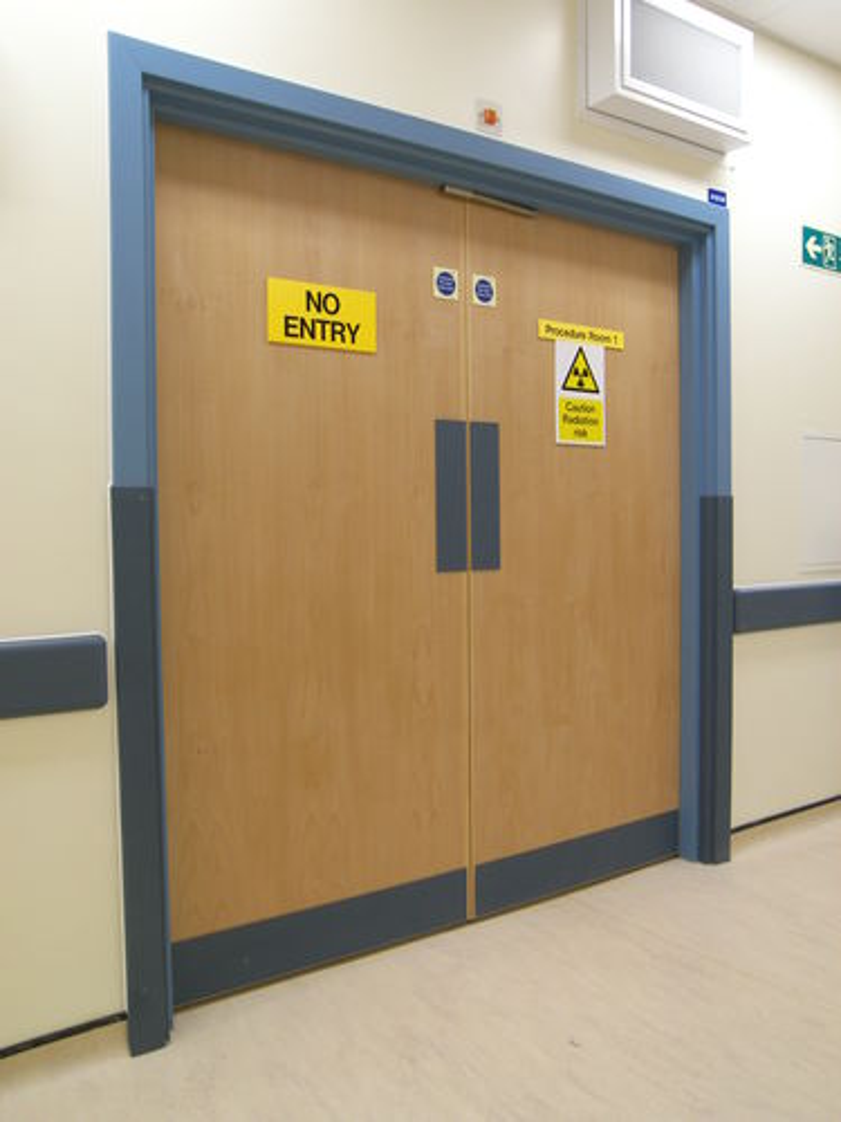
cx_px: 420
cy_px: 561
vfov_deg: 60.0
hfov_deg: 46.8
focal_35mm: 30
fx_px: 972
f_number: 3.2
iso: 100
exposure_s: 1/20
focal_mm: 6.4
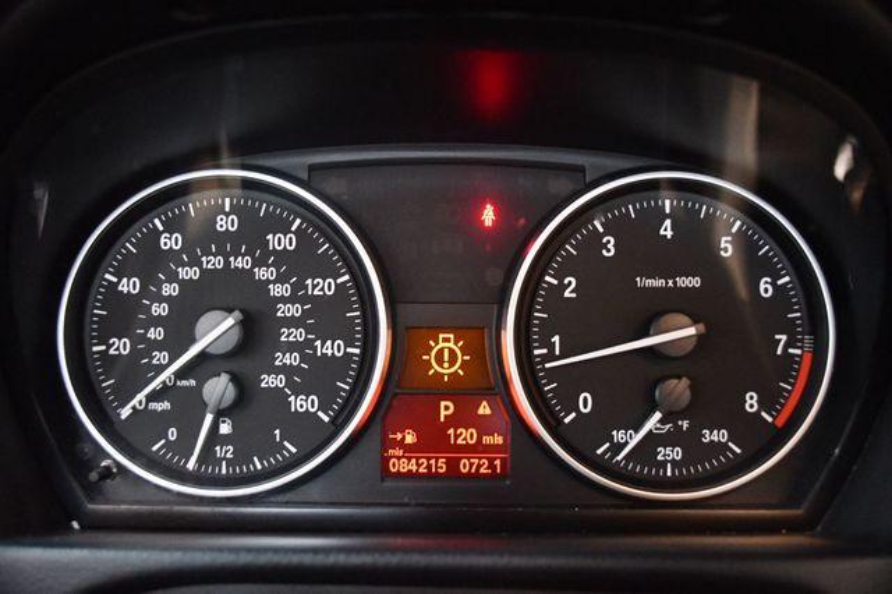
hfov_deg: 57.2
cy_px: 297
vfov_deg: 39.9
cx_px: 446
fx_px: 817
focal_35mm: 33
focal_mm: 22
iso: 8000
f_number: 4
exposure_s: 1/60
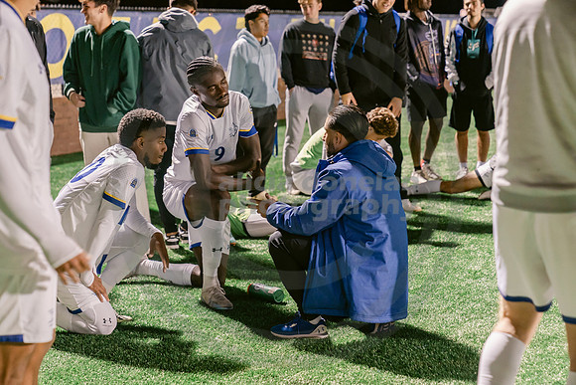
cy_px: 192
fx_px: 1120
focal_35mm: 70
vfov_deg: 19.5
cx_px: 288
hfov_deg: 28.8
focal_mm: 70
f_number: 3.2
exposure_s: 1/100
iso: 2500
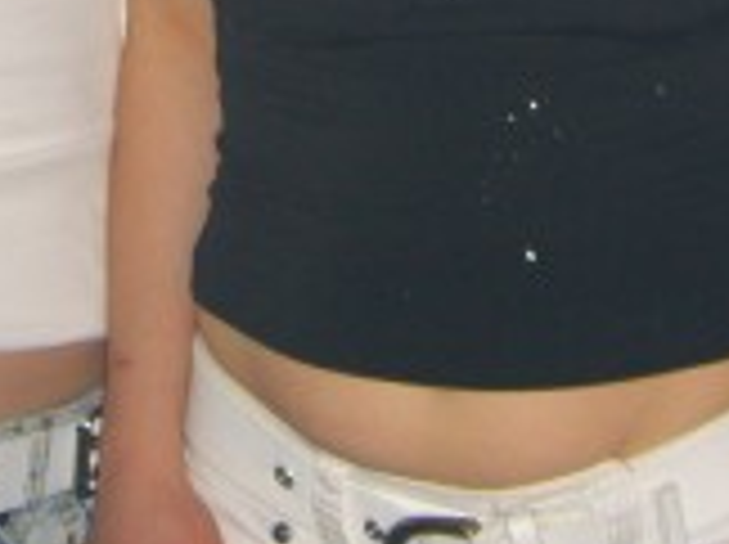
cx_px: 248
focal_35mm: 141
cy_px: -391
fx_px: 2965
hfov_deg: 14.0
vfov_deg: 10.0
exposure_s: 1/60
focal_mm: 7.9
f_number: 2.8
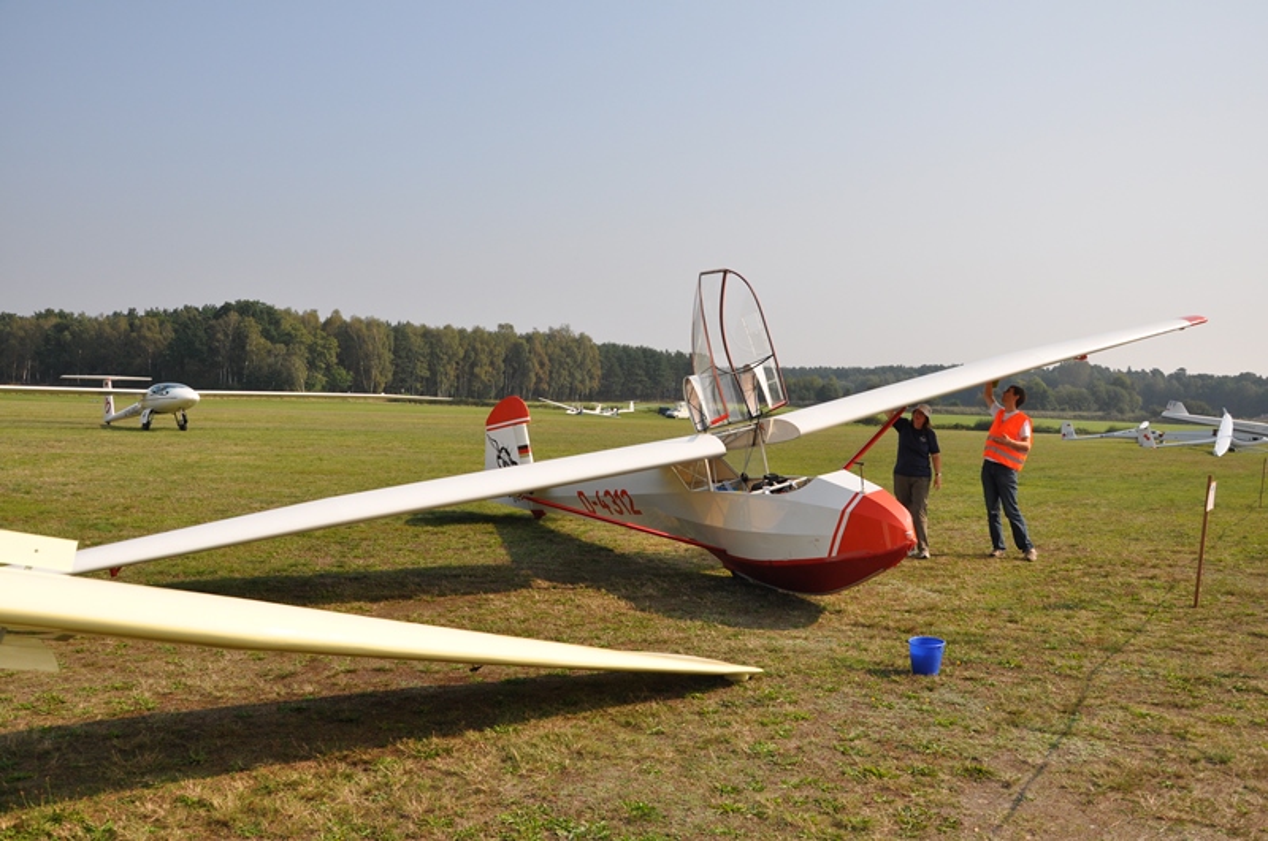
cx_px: 634
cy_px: 420
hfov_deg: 59.6
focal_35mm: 32
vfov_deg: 41.6
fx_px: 1108
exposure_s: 1/1500
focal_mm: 21
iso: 400
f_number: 6.7
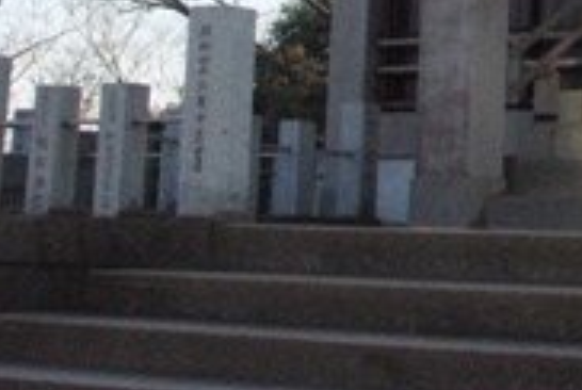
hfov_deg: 19.0
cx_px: 667
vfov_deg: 12.9
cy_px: -149
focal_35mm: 102
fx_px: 1652
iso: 1600
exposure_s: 1/500
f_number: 11
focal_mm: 23.13
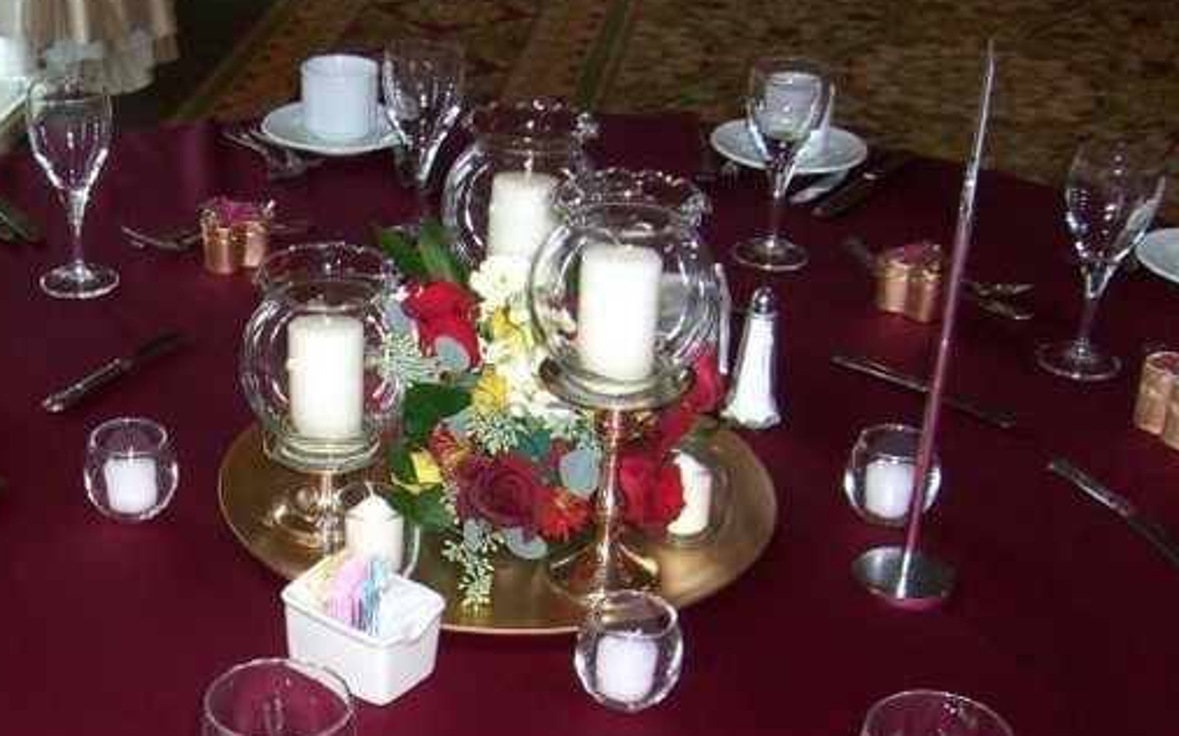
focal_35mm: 65
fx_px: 2088
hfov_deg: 31.2
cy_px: 696
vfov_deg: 19.5
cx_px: 363
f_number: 2.7
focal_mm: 6.2
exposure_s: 1/60
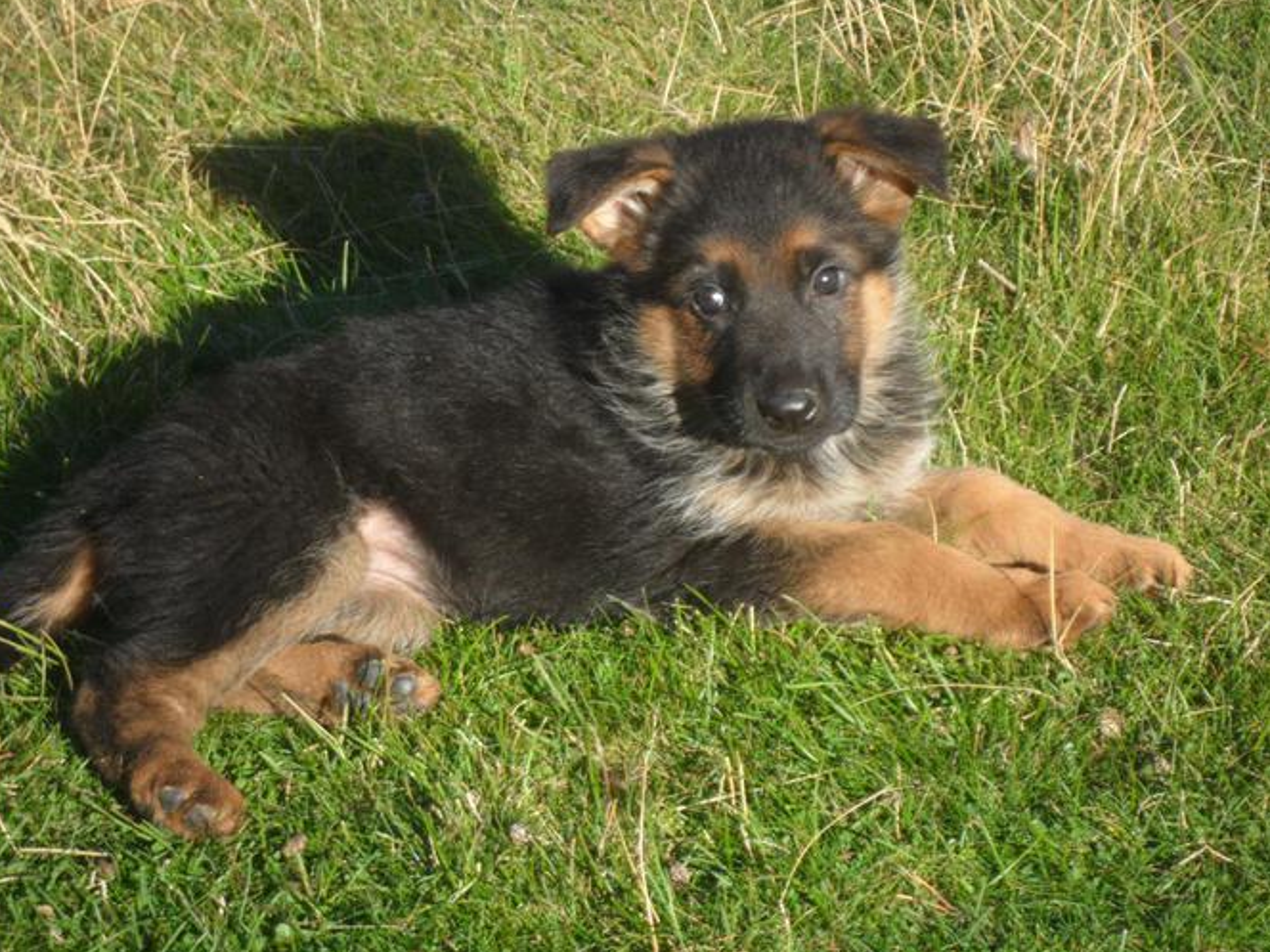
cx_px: 628
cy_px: 473
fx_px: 5063
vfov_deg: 10.7
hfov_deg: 14.3
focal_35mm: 138
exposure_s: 1/180
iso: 80
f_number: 5.9
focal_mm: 24.5
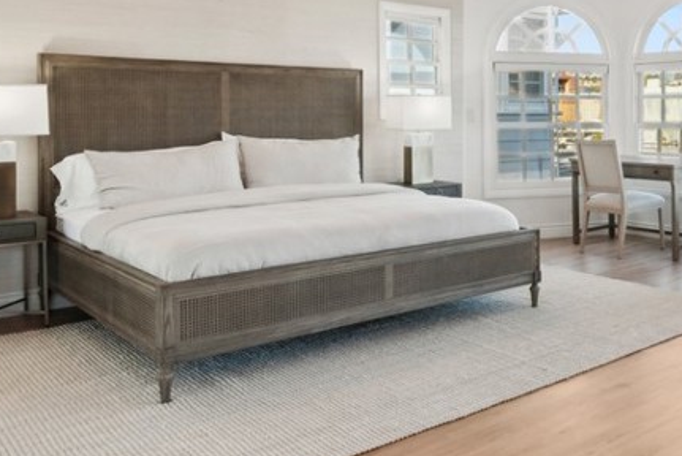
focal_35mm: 38
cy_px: 127
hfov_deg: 45.1
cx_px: 635
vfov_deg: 34.5
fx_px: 720
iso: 400
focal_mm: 16
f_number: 8
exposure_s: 1/100
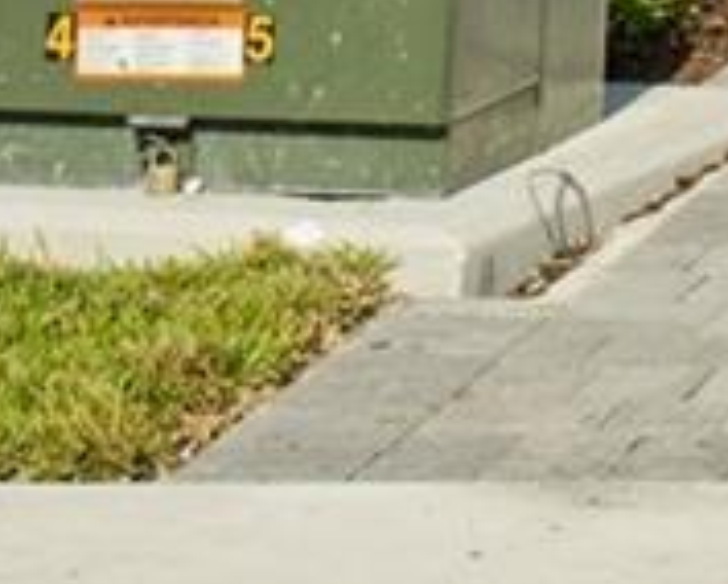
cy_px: -909
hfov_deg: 7.4
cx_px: 2217
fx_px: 4939
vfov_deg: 6.4
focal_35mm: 229
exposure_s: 1/200
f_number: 8
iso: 160
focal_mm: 18
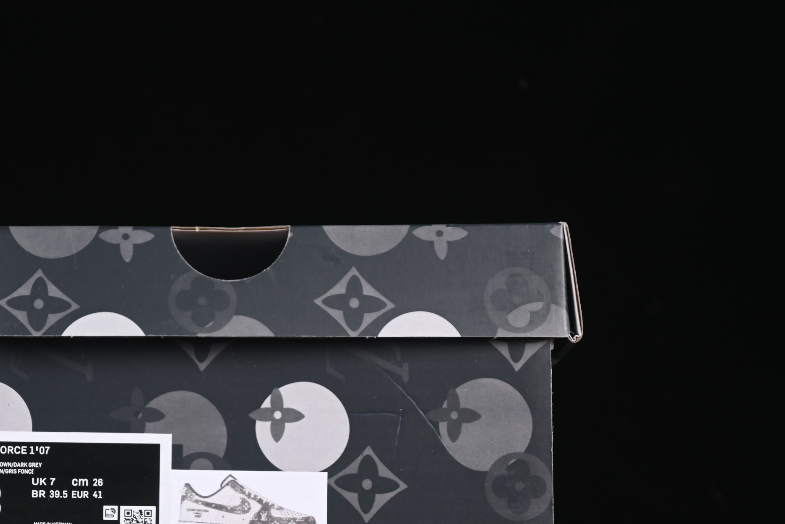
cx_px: 215
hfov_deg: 18.2
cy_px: 341
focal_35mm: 112
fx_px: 2442
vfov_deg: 12.2
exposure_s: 1/60
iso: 160
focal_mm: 50
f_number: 6.3
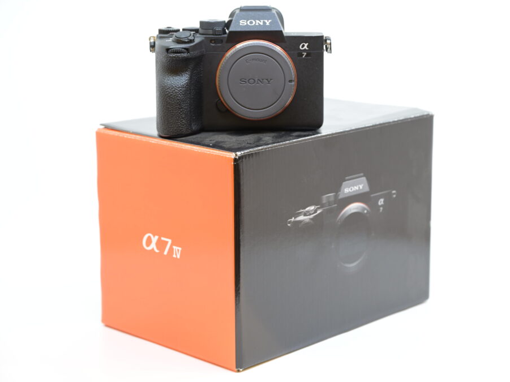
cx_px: 253
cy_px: 190
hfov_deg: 23.8
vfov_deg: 18.0
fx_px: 1208
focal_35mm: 82
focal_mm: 75
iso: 1250
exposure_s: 1/160
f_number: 5.6
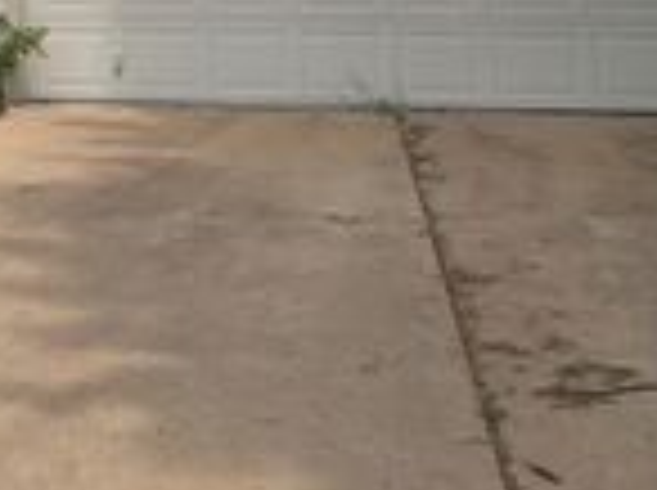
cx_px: -50
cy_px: -285
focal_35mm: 79
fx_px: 1497
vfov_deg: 16.6
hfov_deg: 23.4
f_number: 1.8
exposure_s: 1/3168
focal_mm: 5.4
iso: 80
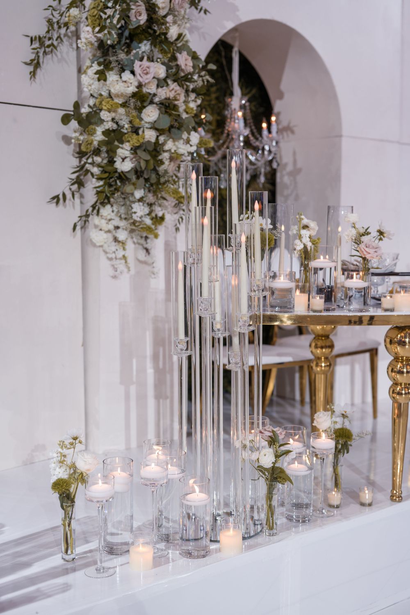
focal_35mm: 50
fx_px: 854
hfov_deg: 27.0
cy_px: 308
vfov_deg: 39.6
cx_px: 205
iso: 200
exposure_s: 1/200
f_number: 2
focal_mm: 50
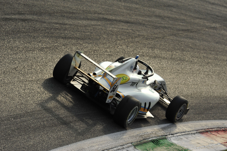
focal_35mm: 220
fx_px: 1386
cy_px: 76
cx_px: 114
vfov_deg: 6.2
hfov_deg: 9.4
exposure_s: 1/4000
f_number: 11
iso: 1600
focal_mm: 220
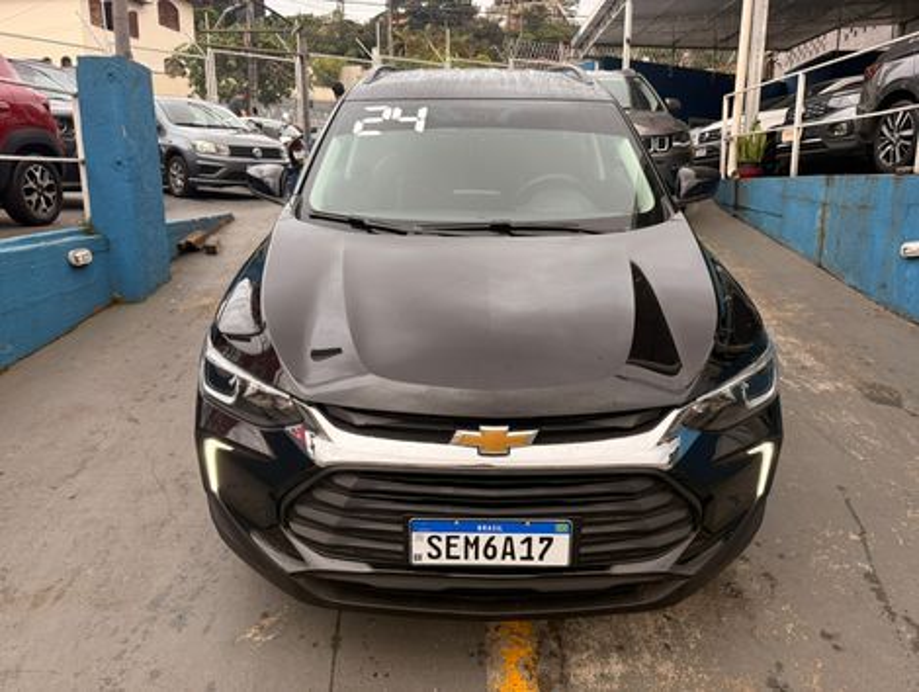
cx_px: 460
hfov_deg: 71.5
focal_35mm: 24
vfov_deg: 56.9
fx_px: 638
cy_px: 346
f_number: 1.78
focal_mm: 6.76
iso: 160
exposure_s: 1/196
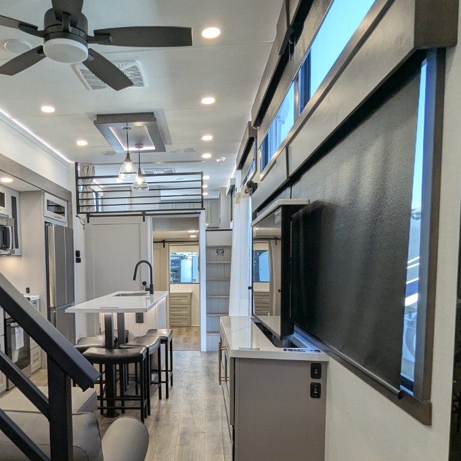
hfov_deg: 54.6
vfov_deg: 54.5
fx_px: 437
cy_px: 308
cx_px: 158
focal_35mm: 29
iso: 179
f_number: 2.2
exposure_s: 1/89
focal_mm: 2.35
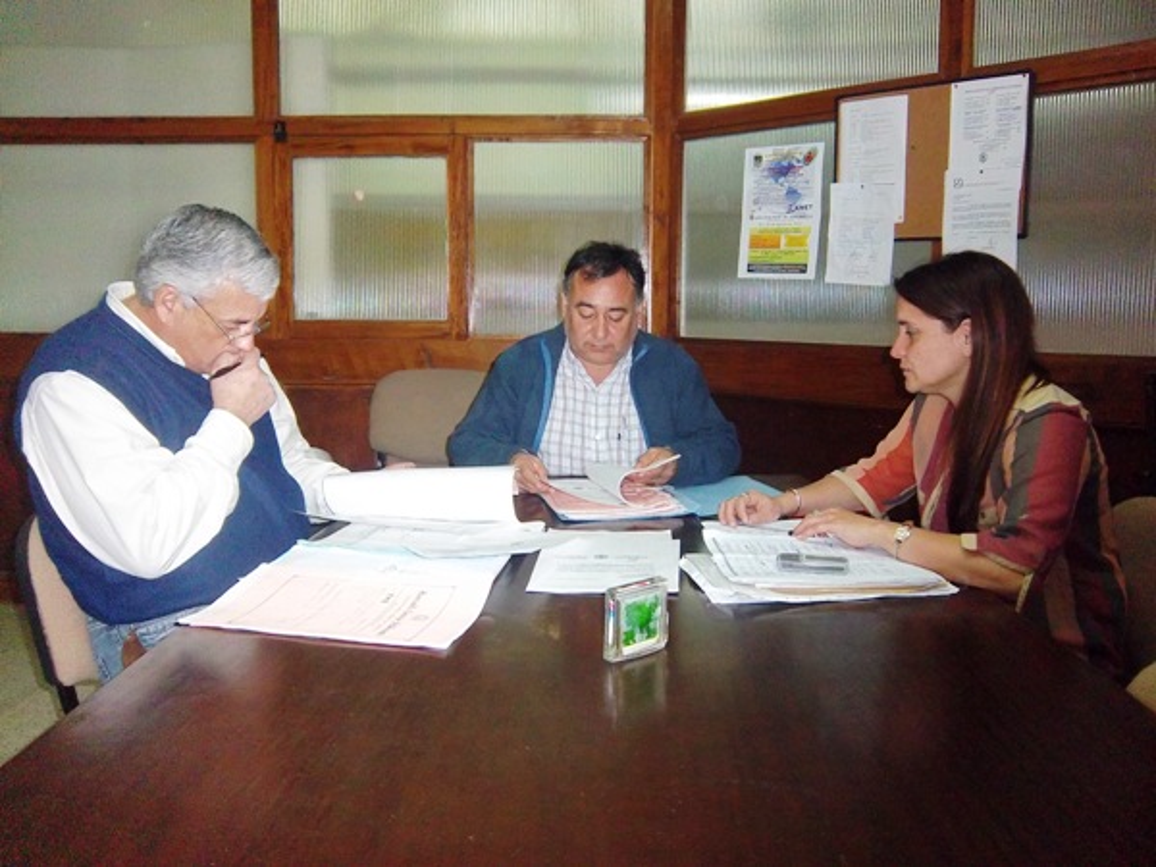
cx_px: 578
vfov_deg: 49.7
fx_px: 935
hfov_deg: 63.4
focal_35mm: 28
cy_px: 434
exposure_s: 1/30
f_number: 3.5
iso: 320
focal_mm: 5.05
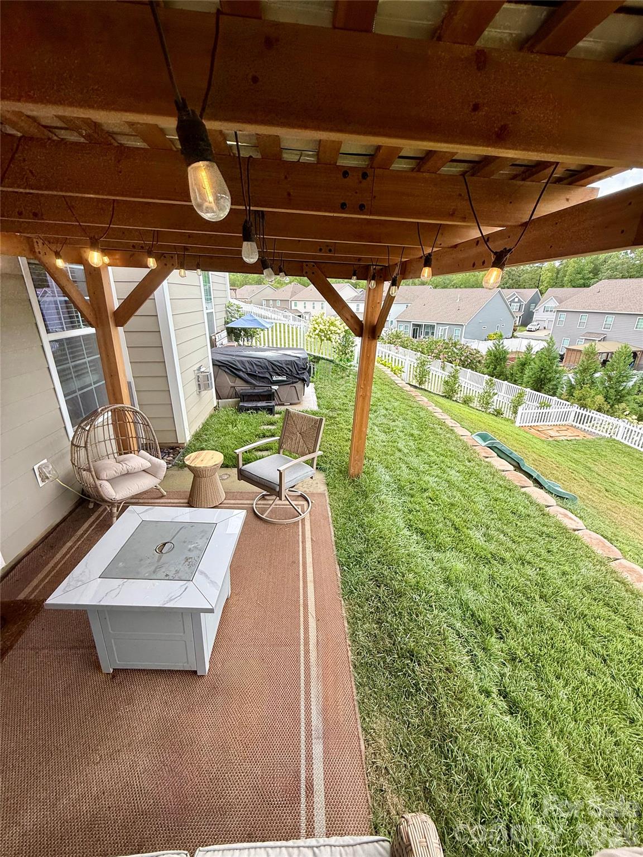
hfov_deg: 85.7
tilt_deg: -21.2
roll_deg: -2.1
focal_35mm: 14
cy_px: 428
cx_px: 322
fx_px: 347
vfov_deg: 102.1
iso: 50
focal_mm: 2.22
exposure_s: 1/395
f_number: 2.2
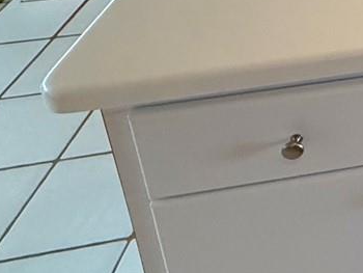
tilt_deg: -15.8
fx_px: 672
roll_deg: -1.8
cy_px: -206
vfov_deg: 18.4
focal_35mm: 64
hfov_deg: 20.9
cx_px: 651
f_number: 2.2
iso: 250
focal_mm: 2.22
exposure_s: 1/120
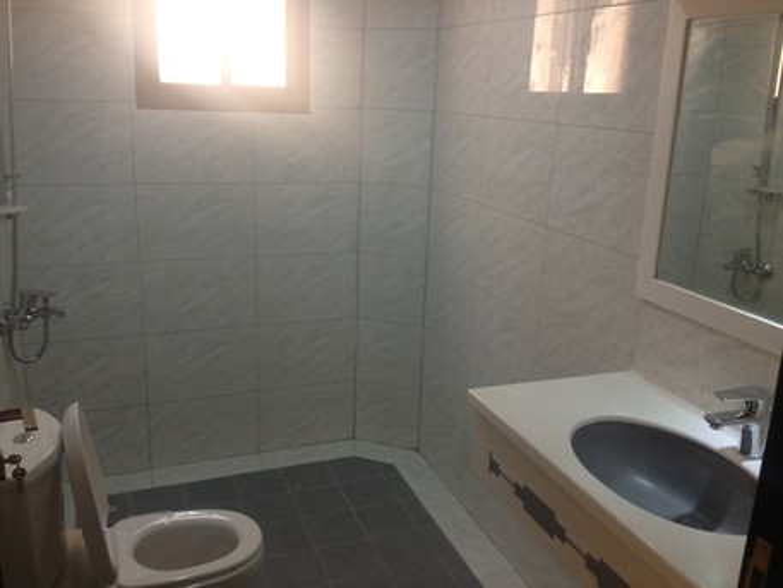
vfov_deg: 40.7
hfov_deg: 52.6
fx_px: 792
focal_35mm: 35
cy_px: 294
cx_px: 392
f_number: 2.4
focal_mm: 4.28
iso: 80
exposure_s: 1/20
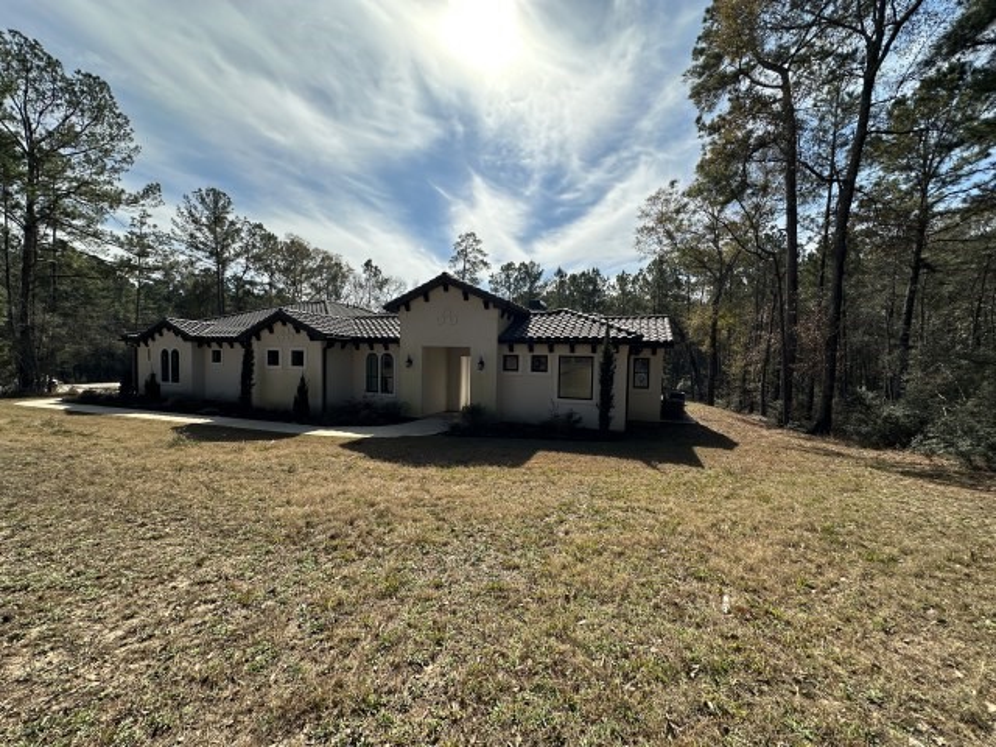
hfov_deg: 102.1
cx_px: 498
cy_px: 374
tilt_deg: -2.2
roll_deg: -0.4
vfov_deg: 85.7
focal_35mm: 14
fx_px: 403
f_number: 2.2
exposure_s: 1/1916
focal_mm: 2.22
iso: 40
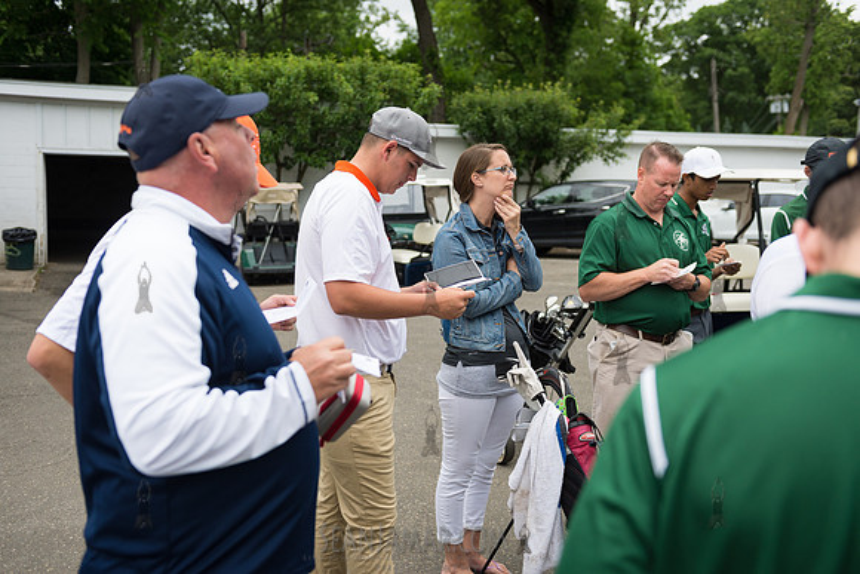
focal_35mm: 38
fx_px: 908
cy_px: 287
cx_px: 430
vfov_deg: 35.1
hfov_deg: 50.7
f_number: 3.2
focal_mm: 38
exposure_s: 1/1000
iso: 320
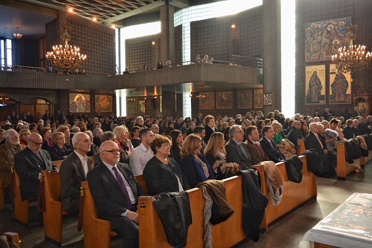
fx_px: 310
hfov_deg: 61.9
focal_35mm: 30
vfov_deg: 43.6
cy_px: 124
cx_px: 186
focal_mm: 20
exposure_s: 1/125
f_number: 4
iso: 560
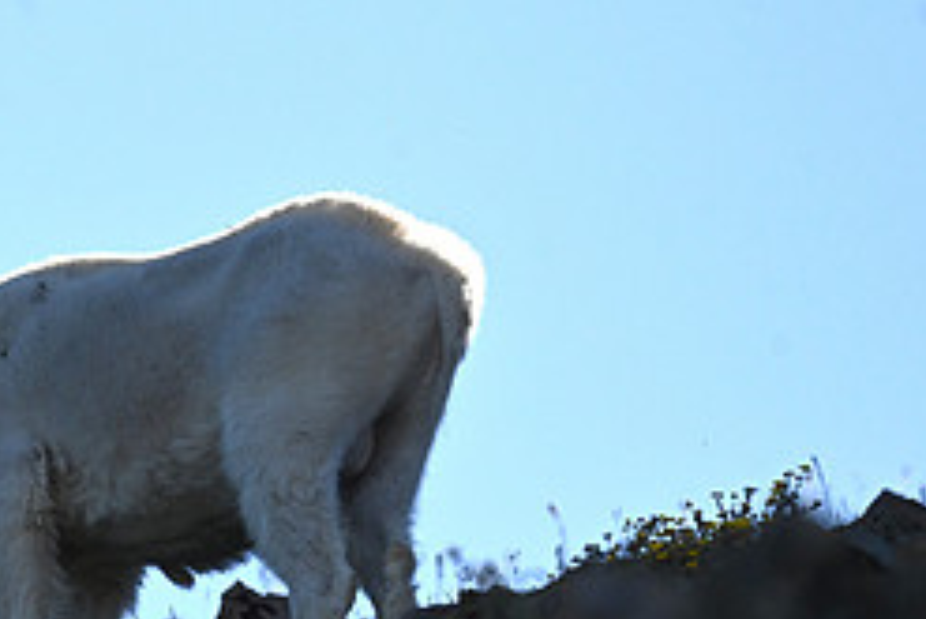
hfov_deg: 1.5
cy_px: 302
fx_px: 36237
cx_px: -116
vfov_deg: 1.0
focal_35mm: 1408
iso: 1000
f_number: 6.3
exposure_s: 1/3200
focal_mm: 600
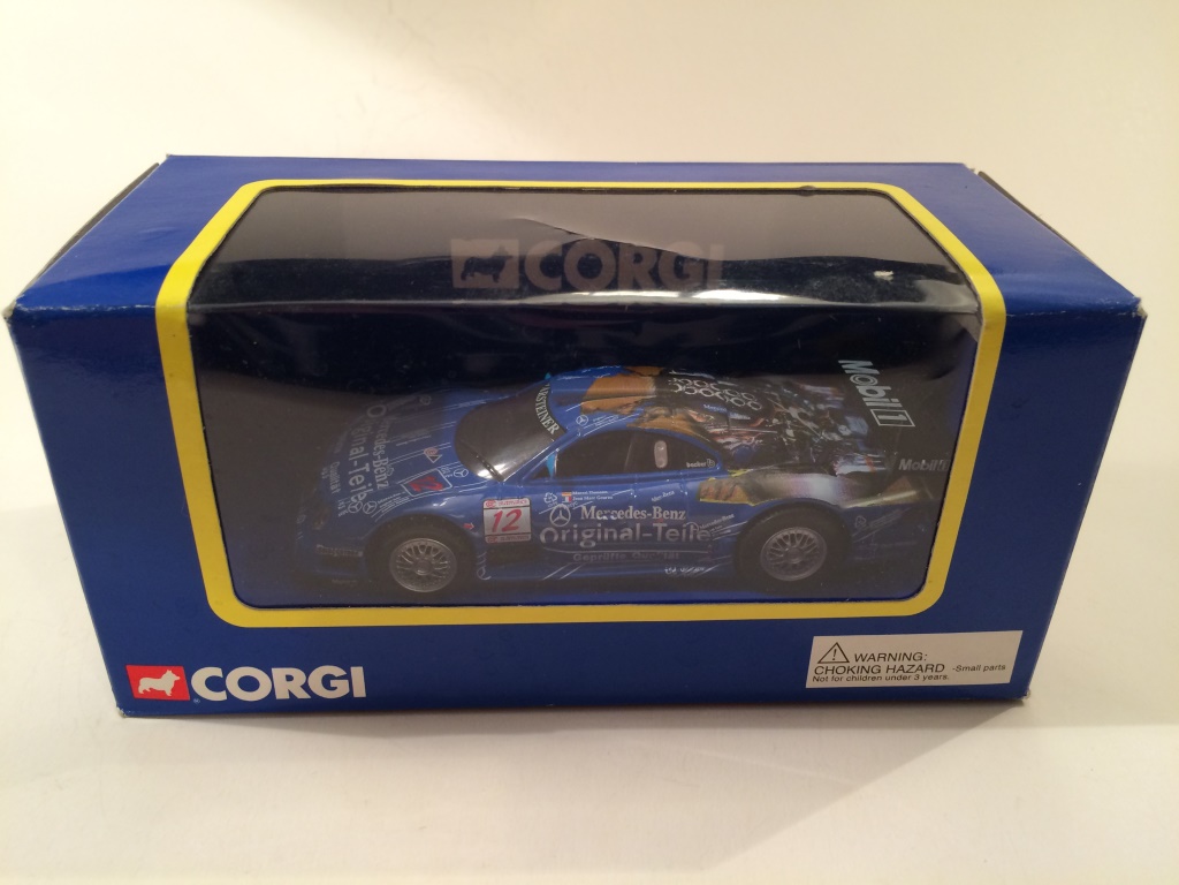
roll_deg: -2.9
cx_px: 590
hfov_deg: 61.7
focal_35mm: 29
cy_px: 442
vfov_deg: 48.2
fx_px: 988
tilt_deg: -31.4
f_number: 2.2
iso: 125
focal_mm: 4.15
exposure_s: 1/33
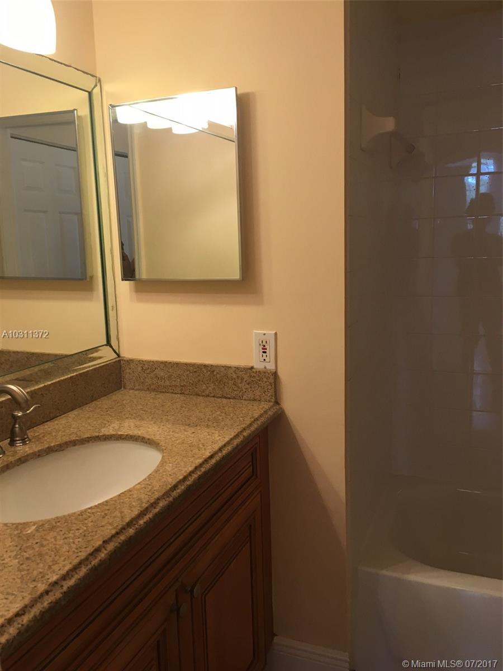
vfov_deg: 61.7
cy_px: 336
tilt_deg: -10.0
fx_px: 562
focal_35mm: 29
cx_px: 252
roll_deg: +1.8
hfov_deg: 48.2
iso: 50
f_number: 2.2
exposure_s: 1/30
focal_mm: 4.15
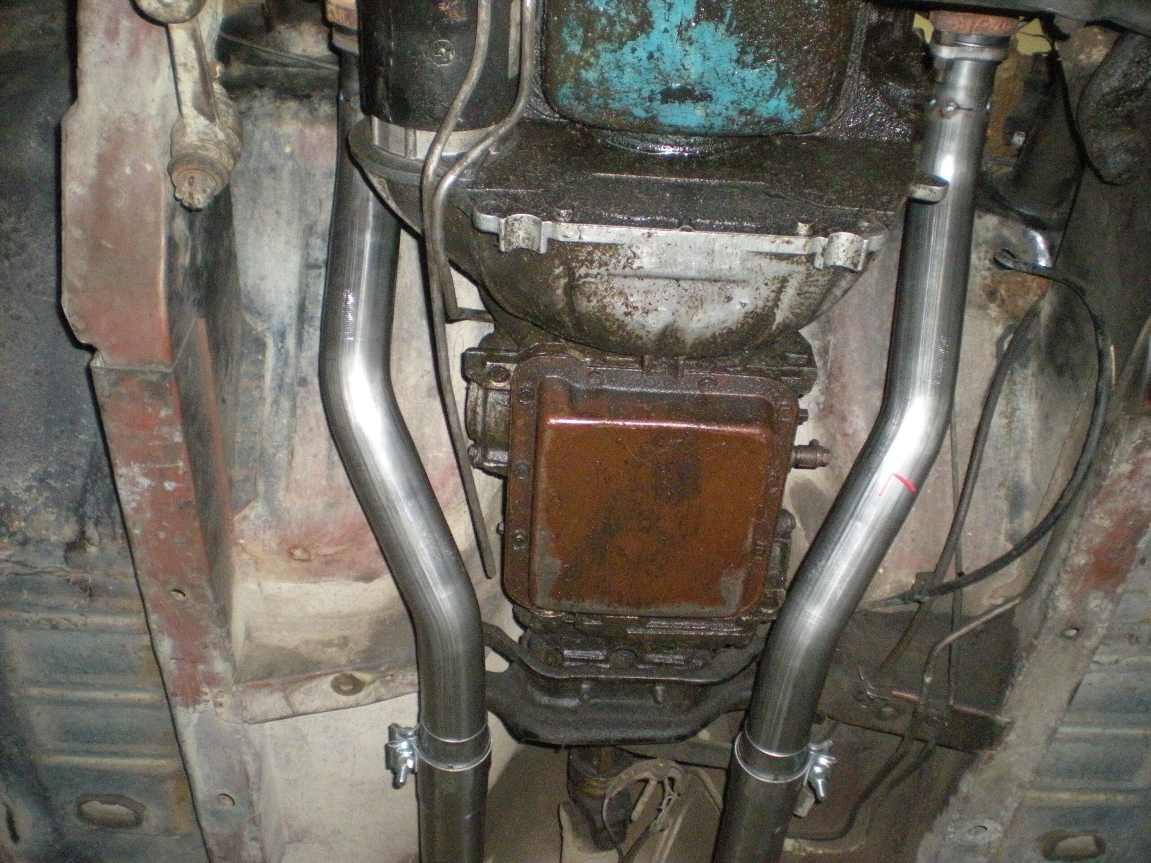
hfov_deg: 49.0
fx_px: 1264
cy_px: 432
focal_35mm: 38
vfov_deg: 37.7
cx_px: 576
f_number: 3.1
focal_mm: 6.3
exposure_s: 1/60
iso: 607
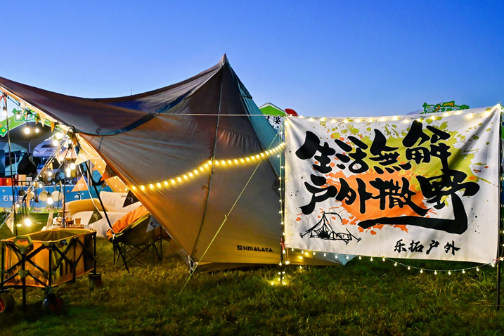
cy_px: 169
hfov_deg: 52.3
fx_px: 512
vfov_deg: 36.3
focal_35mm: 37
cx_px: 227
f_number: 4
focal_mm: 30.5
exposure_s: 1/100
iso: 6400
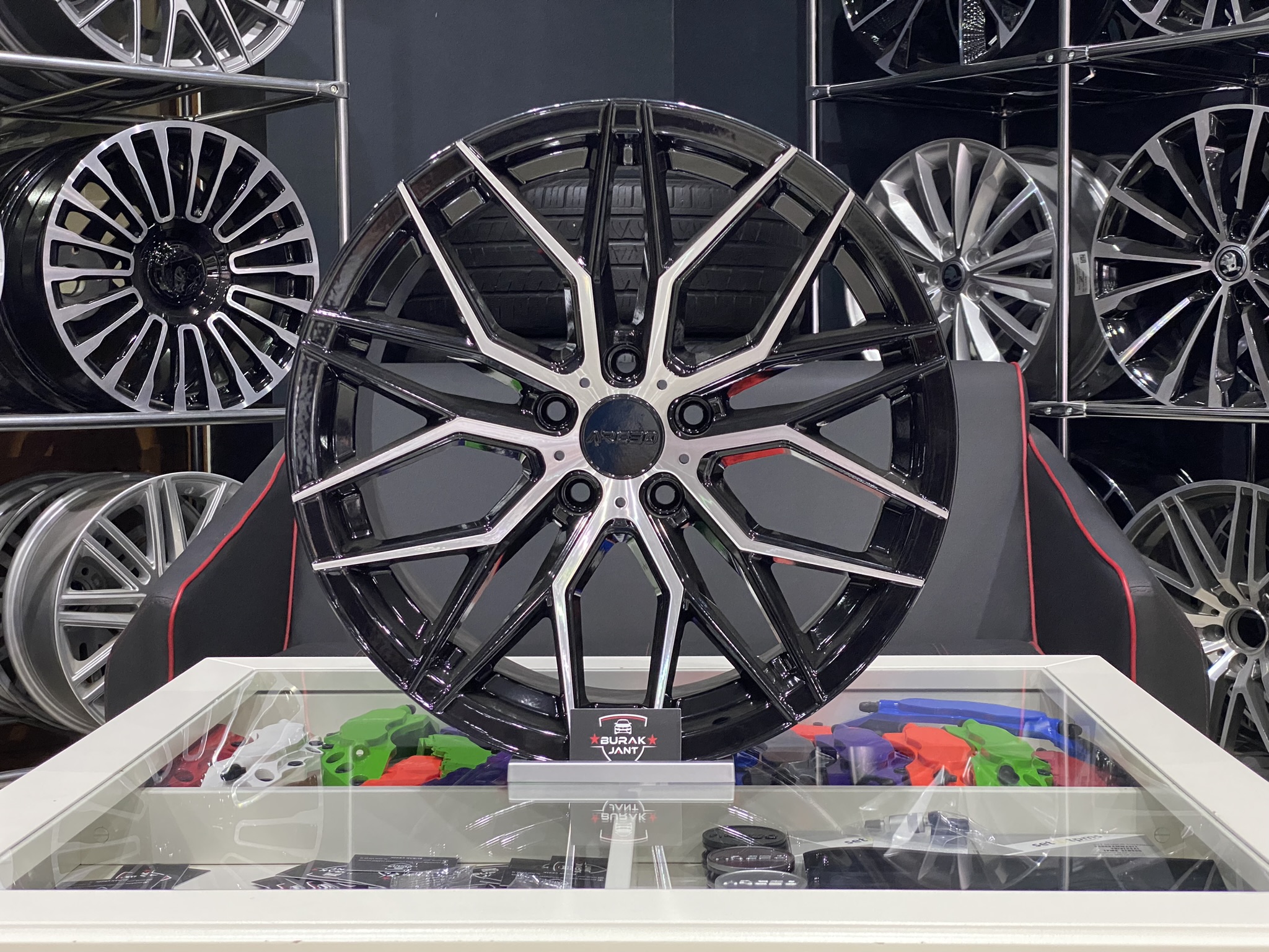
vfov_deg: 28.0
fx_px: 1906
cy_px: 476
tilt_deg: -3.2
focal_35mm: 52
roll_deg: +0.3
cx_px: 634
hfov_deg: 36.8
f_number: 2
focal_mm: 6
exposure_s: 1/50
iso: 320
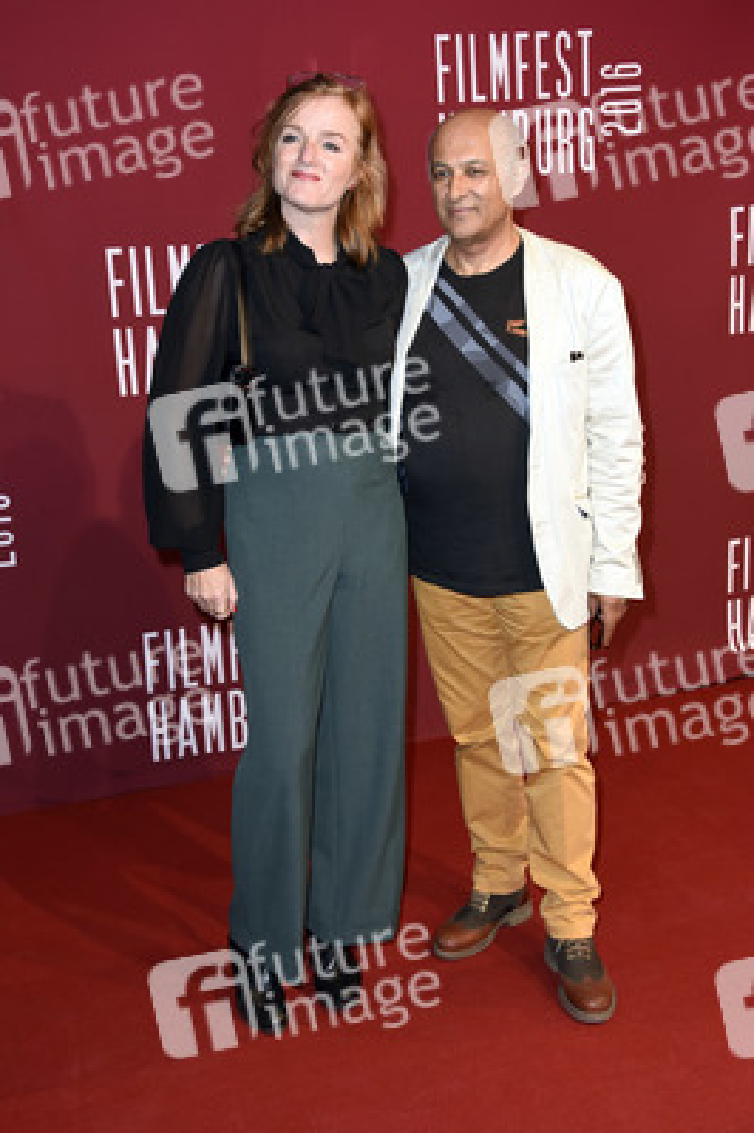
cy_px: 566
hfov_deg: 29.8
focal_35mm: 45
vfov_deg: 43.6
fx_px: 1416
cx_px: 377
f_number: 5.6
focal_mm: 45
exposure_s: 1/200
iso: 800
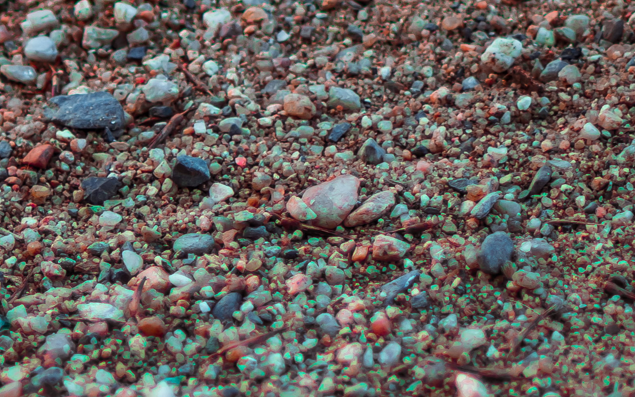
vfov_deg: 3.3
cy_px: 484
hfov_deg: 5.4
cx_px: 108
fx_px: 6780
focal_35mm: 392
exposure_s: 1/200
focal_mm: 75
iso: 100
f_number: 4
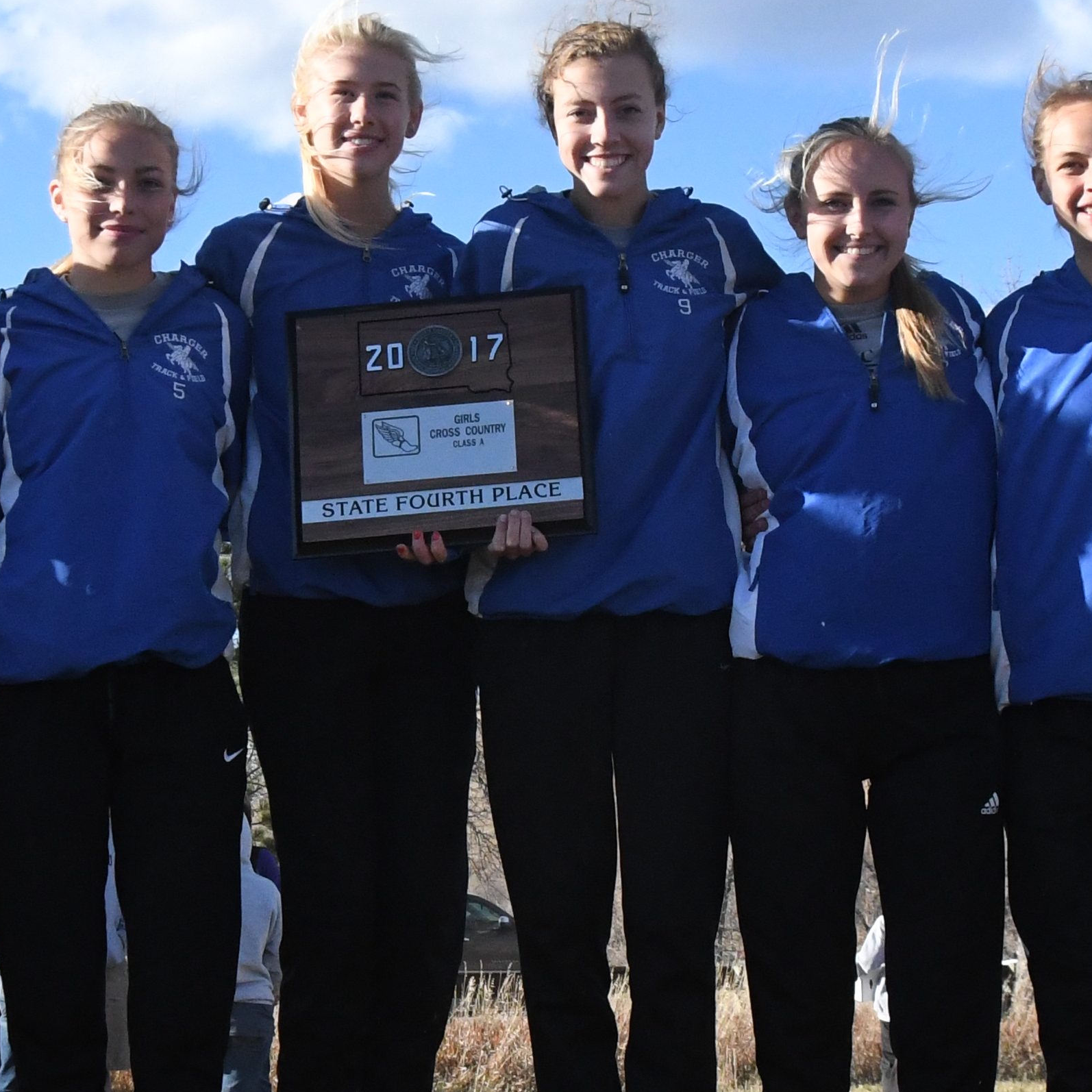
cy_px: 541
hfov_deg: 18.6
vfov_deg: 18.6
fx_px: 3336
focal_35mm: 93
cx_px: 409
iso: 2500
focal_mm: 21
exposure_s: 1/4000
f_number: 8
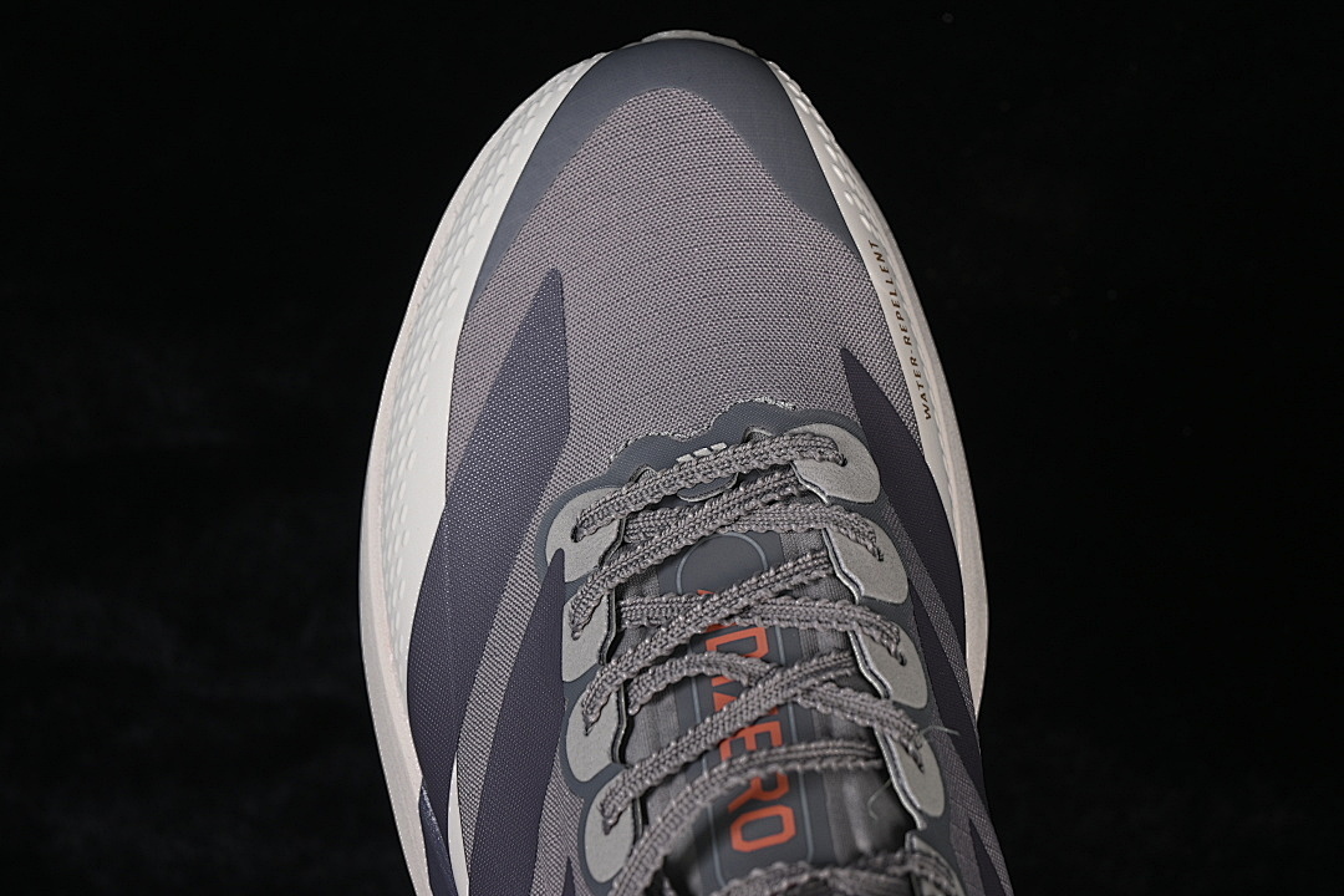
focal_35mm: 75
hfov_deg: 27.0
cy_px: 448
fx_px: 2800
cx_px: 672
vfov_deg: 18.2
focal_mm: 50
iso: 160
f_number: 7.1
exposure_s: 1/80
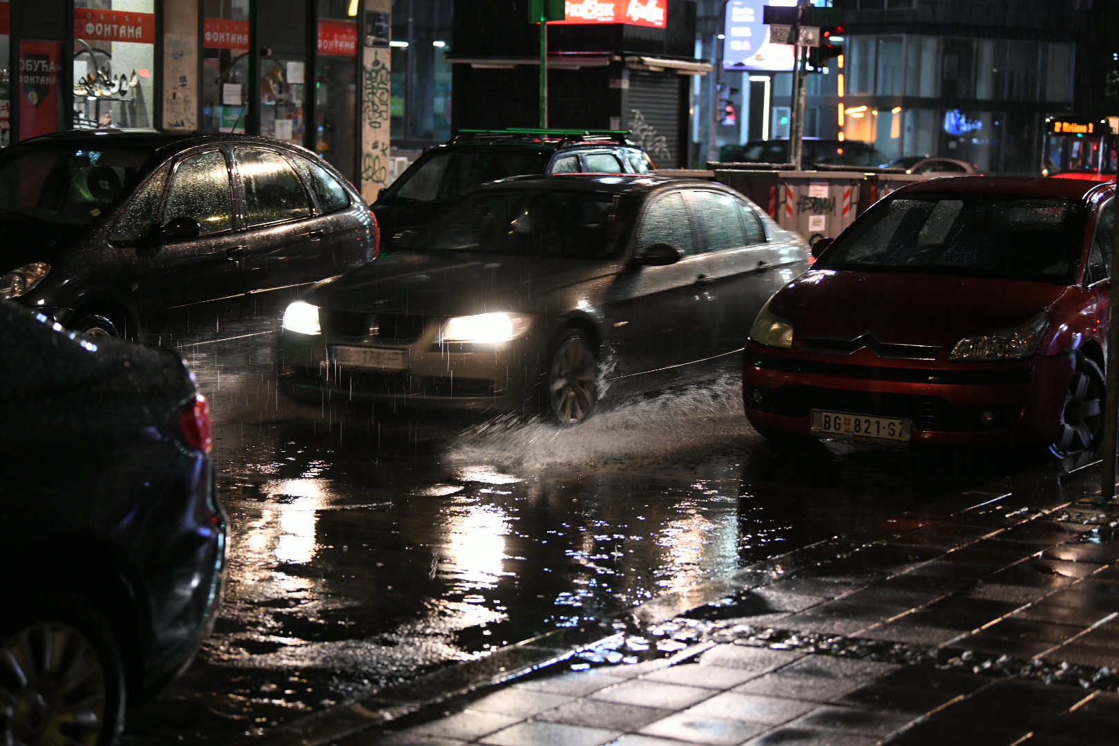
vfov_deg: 17.5
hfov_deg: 26.0
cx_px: 560
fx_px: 2424
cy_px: 373
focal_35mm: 78
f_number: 2.8
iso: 2500
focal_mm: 78
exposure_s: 1/50
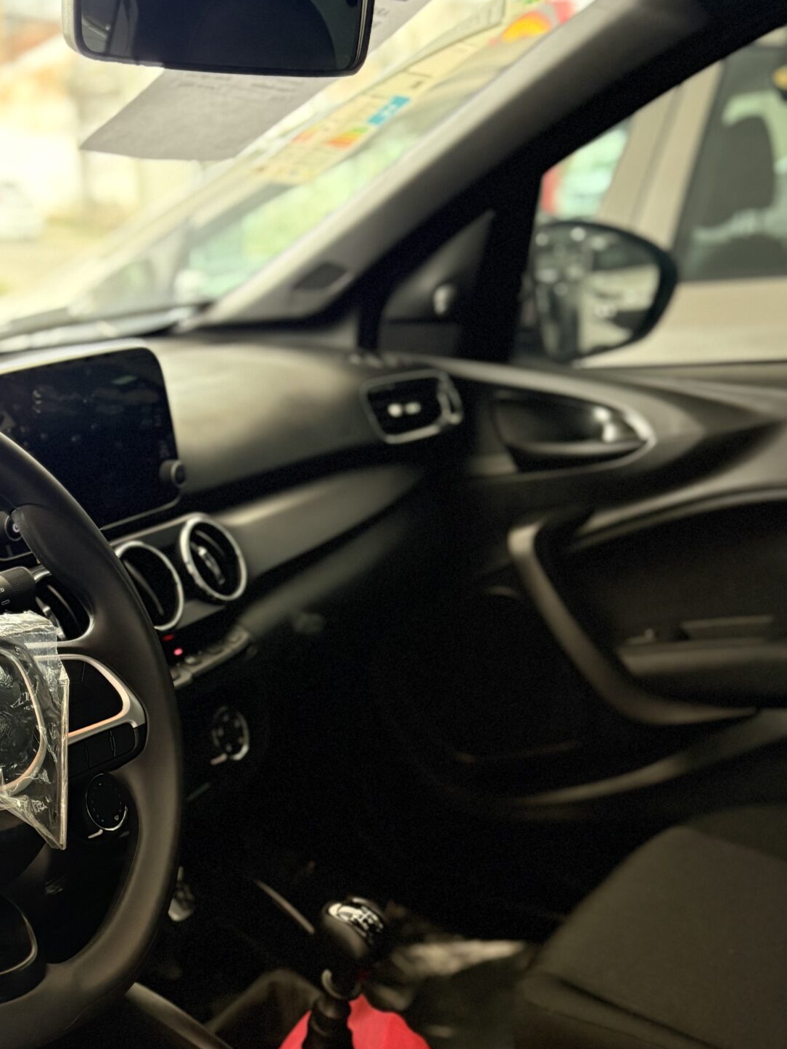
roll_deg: +1.3
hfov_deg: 31.1
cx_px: 233
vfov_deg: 39.7
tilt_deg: -24.5
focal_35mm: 46
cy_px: 831
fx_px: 1395
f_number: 1.6
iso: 500
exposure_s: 1/60
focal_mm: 5.96
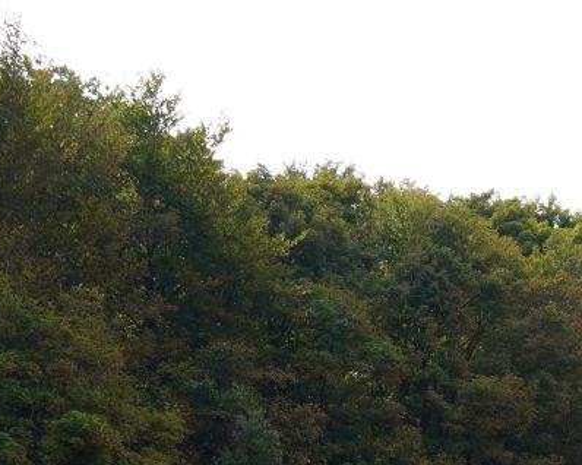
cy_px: 725
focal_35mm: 163
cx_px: 1217
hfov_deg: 10.7
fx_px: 2806
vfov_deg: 9.2
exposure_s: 1/125
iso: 100
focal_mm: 24
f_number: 9
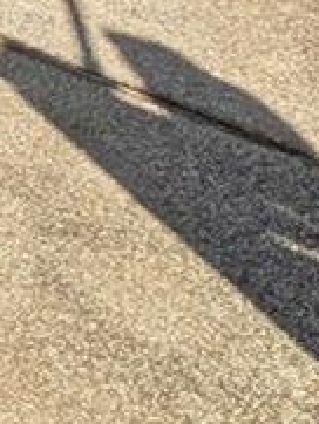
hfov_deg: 9.4
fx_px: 1301
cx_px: -762
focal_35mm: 106
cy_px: -487
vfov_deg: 14.5
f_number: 1.95
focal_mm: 2.23
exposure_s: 1/2119
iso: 42
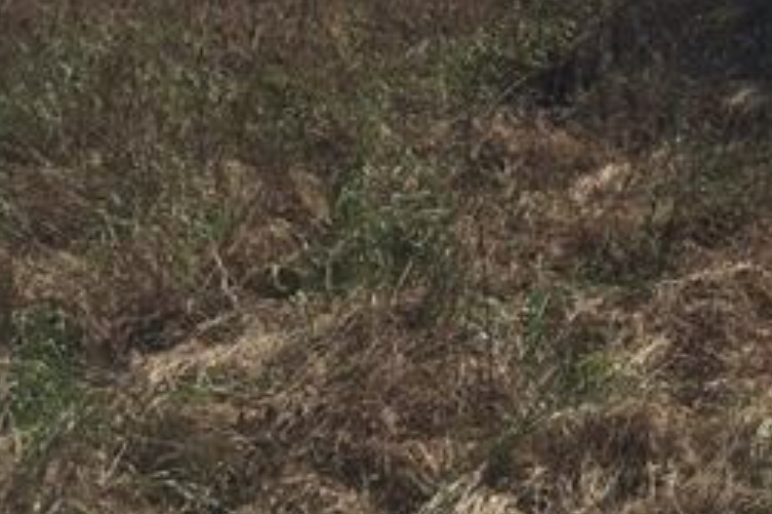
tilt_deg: -5.1
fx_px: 1650
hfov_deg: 25.5
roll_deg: +1.6
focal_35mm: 77
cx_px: 701
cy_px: -154
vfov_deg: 16.7
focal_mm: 4.15
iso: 25
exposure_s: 1/2331
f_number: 2.2
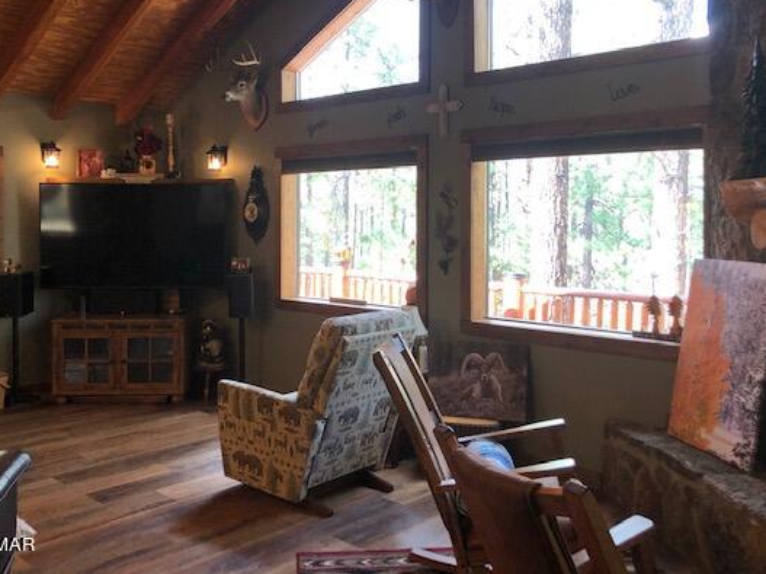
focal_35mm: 34
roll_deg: -0.1
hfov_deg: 53.9
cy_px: 227
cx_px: 365
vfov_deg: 41.6
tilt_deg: -0.9
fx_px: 752
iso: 25
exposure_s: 1/30
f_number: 1.8
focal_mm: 3.99
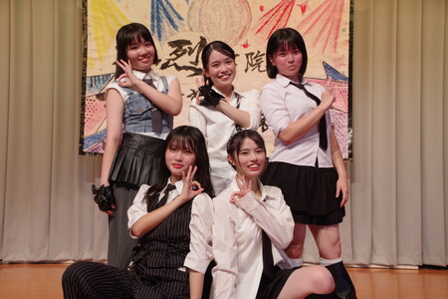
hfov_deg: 35.9
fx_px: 691
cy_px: 150
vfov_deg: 24.4
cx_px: 224
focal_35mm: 56
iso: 1600
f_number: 6.3
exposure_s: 1/80
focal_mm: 37
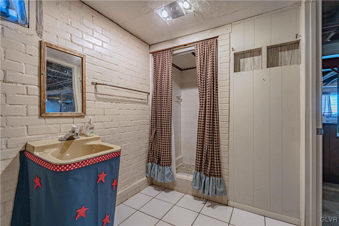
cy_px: 113
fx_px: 151
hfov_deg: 96.7
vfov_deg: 73.7
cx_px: 170
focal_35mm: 16
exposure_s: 1/200
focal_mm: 16
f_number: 5
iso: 1000
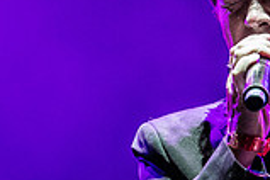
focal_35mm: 518
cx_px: 196
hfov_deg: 4.0
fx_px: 3885
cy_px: 122
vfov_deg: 2.7
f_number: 4.5
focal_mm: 130
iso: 6400
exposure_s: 1/200
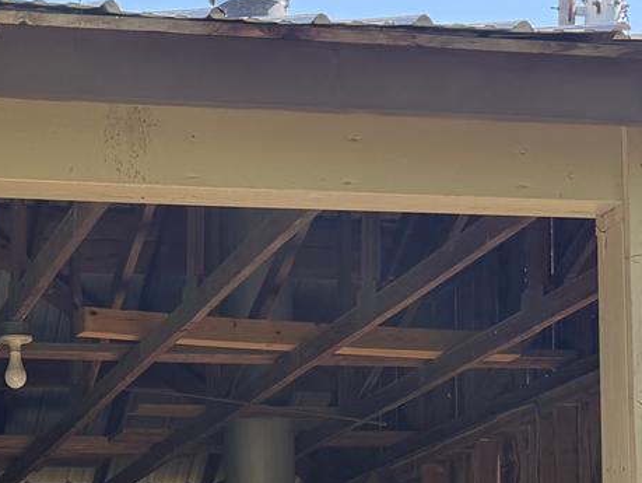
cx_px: 49
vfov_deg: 13.0
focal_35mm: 107
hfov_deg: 18.0
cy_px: 757
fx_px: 1986
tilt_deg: +2.1
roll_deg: +1.9
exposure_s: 1/695
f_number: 1.78
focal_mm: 6.76
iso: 100
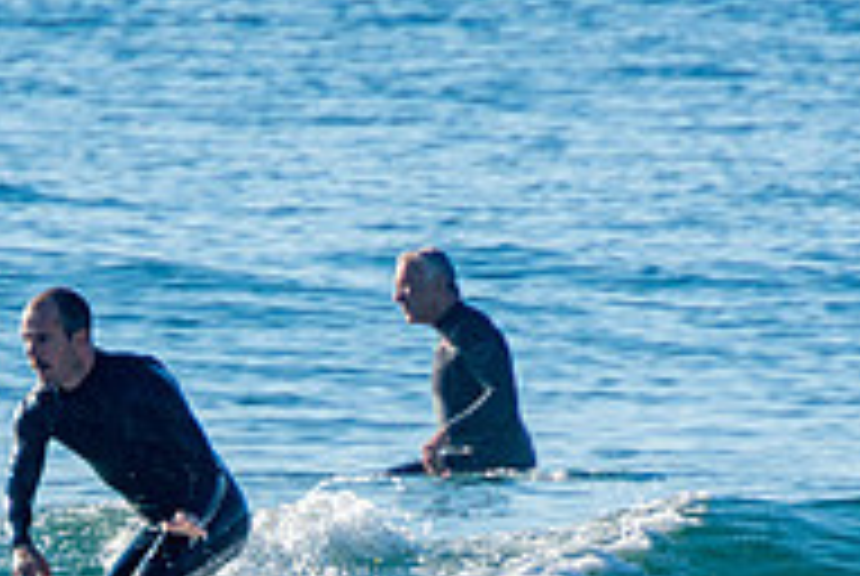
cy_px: 673
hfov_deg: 1.1
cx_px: 257
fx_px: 43521
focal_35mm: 1819
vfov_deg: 0.8
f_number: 5.6
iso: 220
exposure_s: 1/1250
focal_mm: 400
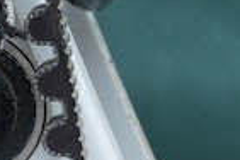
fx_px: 4653
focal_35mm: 698
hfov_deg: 3.0
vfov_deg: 1.9
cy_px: 576
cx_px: 208
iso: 125
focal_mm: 64
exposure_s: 1/100
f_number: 5.6
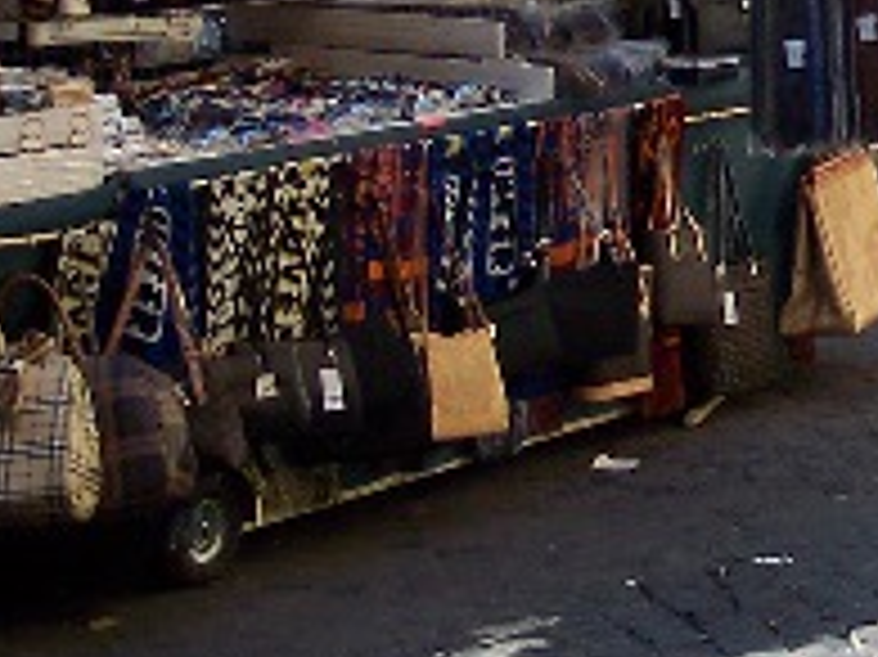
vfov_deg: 9.3
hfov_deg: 12.1
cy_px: -198
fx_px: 3954
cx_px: 1283
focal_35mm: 156
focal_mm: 8
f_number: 2.8
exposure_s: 1/500
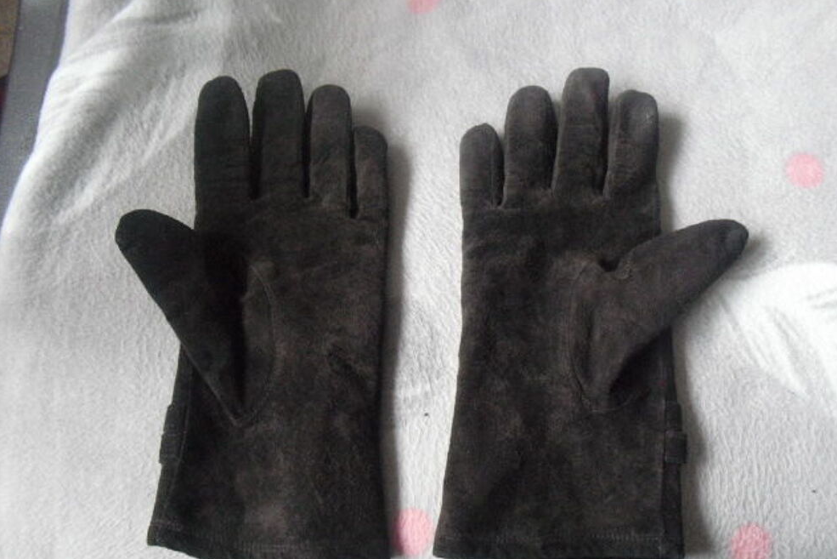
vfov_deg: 35.0
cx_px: 422
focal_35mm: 38
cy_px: 304
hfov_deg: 50.7
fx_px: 884
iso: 800
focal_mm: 6.3
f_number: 3.1
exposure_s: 1/50
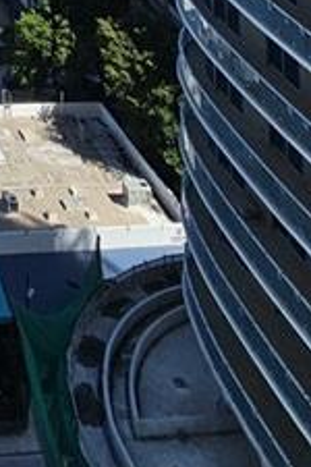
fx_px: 933
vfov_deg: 15.9
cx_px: -214
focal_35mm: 72
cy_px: -608
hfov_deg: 16.5
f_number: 2.2
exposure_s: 1/2216
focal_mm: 2.2
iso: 50
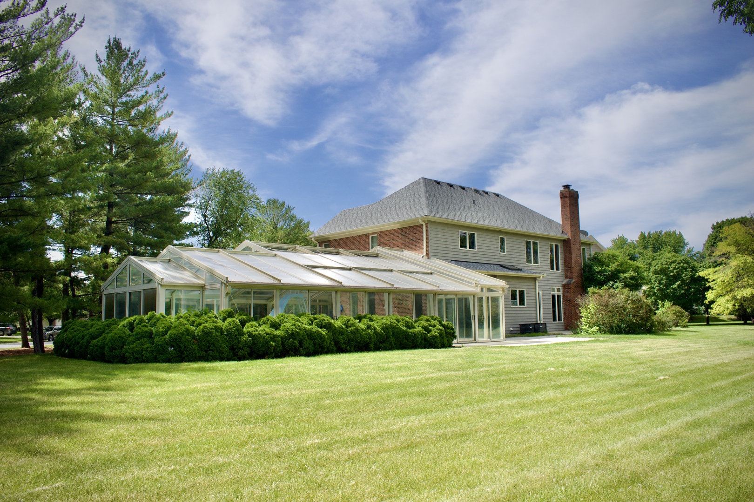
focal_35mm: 30
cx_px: 377
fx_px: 628
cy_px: 251
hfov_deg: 61.9
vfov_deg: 43.6
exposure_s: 1/500
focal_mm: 20
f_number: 11
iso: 200
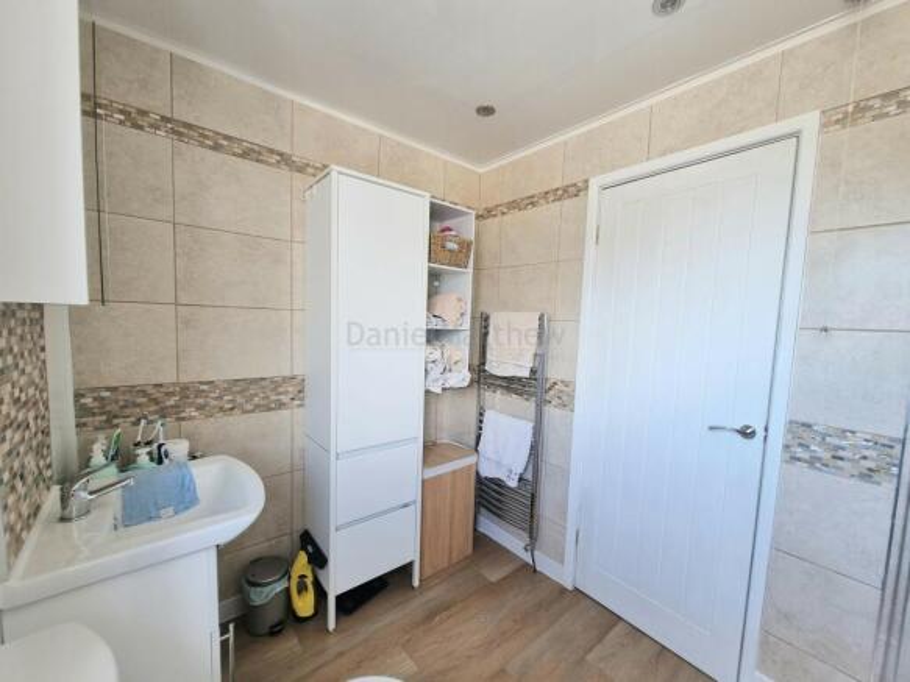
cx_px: 455
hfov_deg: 106.2
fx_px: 342
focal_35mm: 13
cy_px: 341
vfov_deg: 89.9
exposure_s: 1/50
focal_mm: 2.2
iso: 100
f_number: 2.2
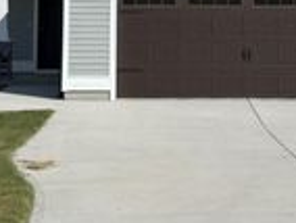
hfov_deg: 18.0
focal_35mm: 109
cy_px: -66
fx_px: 934
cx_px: 165
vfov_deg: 13.2
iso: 80
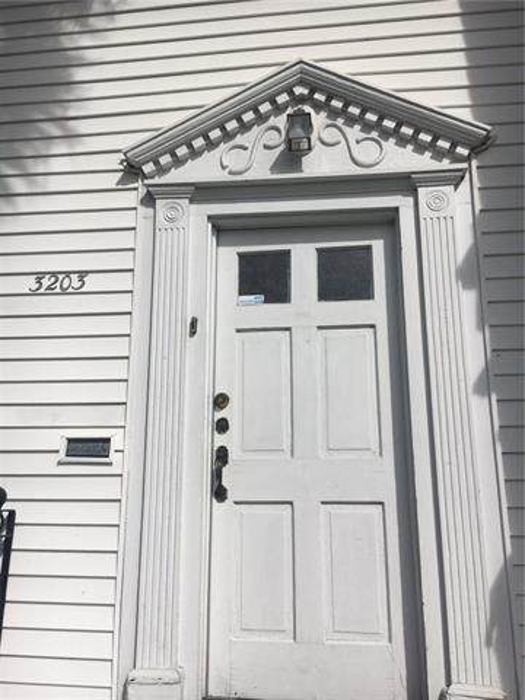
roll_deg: -0.3
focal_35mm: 29
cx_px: 262
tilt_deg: +16.7
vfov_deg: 61.7
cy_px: 350
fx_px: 586
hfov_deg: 48.2
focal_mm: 4.15
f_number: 2.2
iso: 25
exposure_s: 1/5495
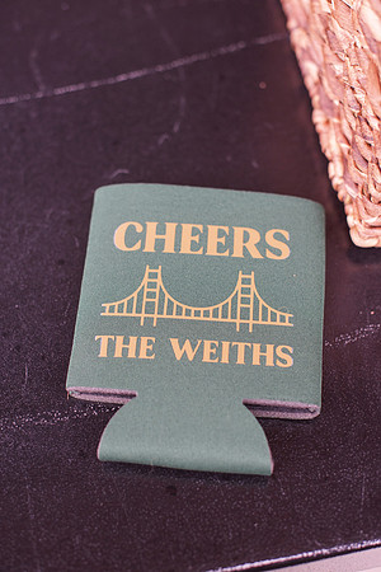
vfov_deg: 39.6
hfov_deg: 27.0
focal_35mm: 50
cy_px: 286
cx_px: 190
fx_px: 794
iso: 800
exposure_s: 1/400
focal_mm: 50
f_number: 3.2
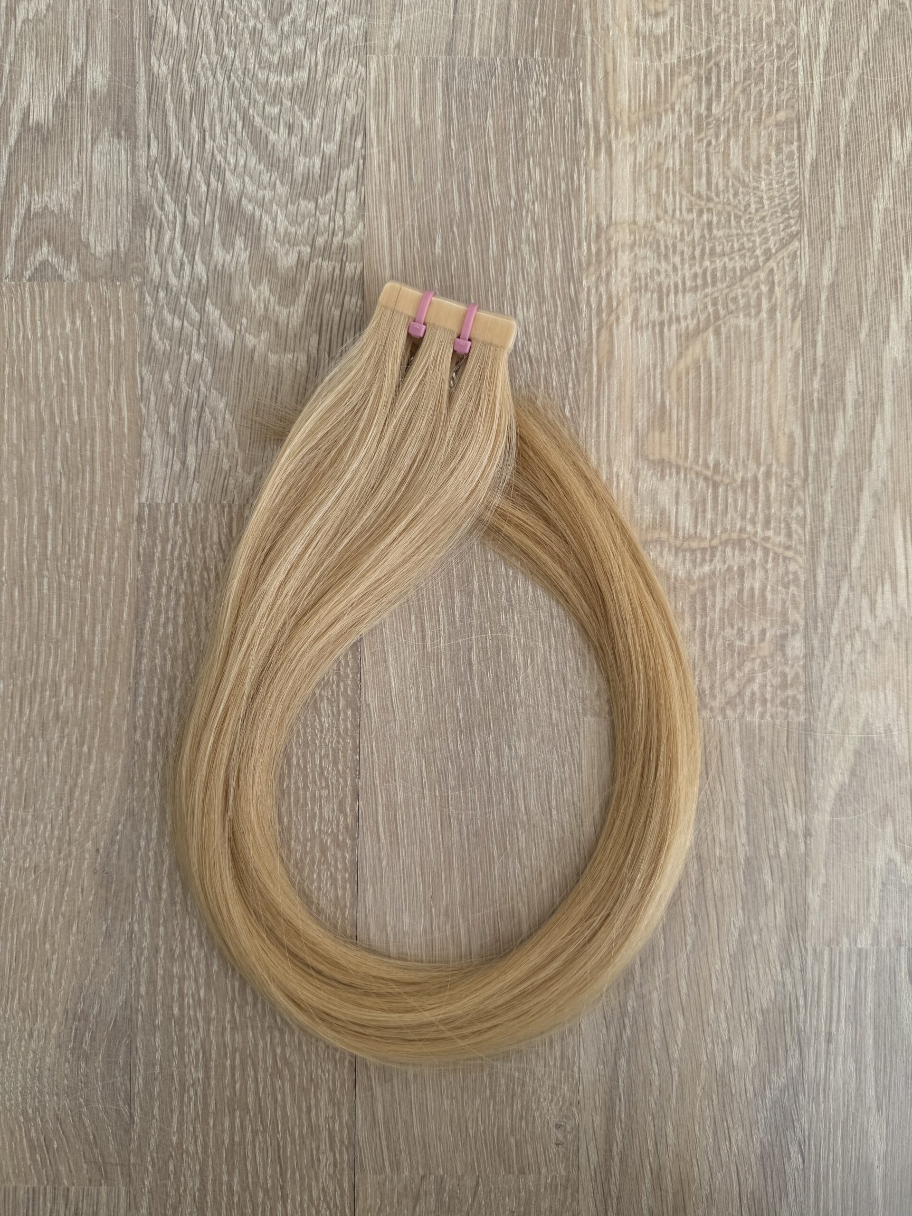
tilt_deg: -88.2
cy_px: 608
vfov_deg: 71.6
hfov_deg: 56.8
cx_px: 456
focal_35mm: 24
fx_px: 843
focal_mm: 6.76
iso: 80
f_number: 1.78
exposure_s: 1/329
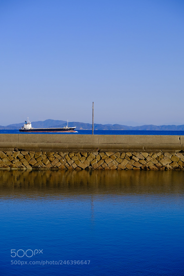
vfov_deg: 24.5
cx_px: 92
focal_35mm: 83
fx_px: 637
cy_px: 138
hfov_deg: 16.4
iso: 200
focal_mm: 55
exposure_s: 1/850
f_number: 5.6
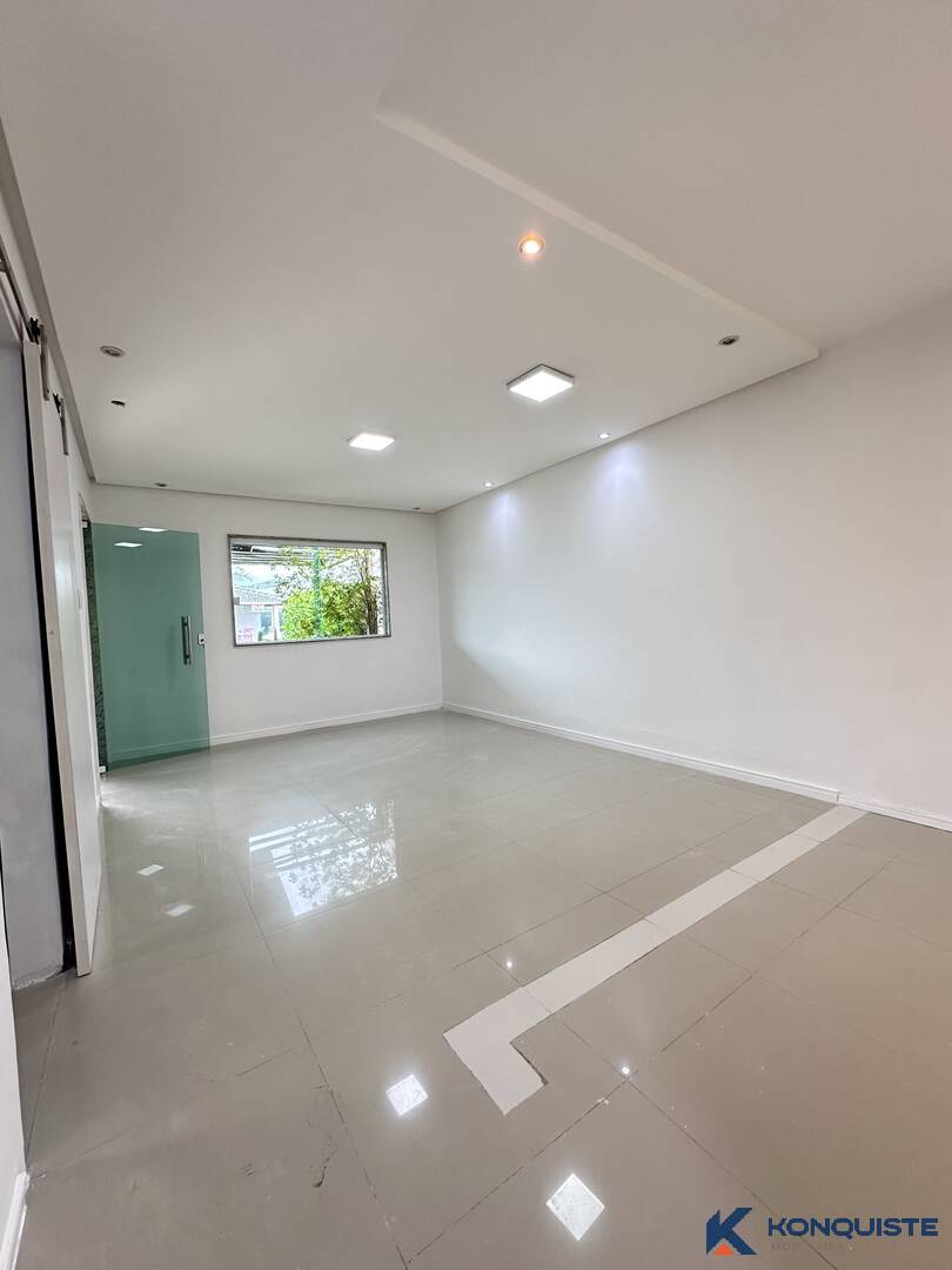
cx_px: 476
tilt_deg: -1.5
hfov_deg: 85.7
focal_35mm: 14
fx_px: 513
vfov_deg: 102.1
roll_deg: +1.7
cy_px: 635
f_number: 2.2
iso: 160
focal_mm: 2.22
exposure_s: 1/120
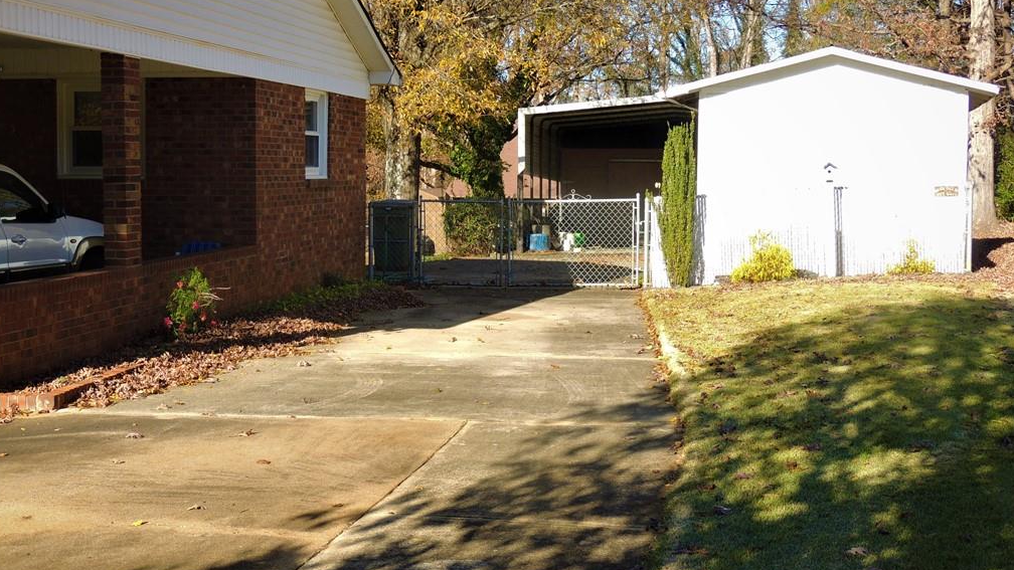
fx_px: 1398
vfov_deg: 23.1
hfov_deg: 39.9
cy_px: 260
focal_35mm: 52
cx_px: 504
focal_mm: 8.3
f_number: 3.5
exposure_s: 1/320
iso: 100
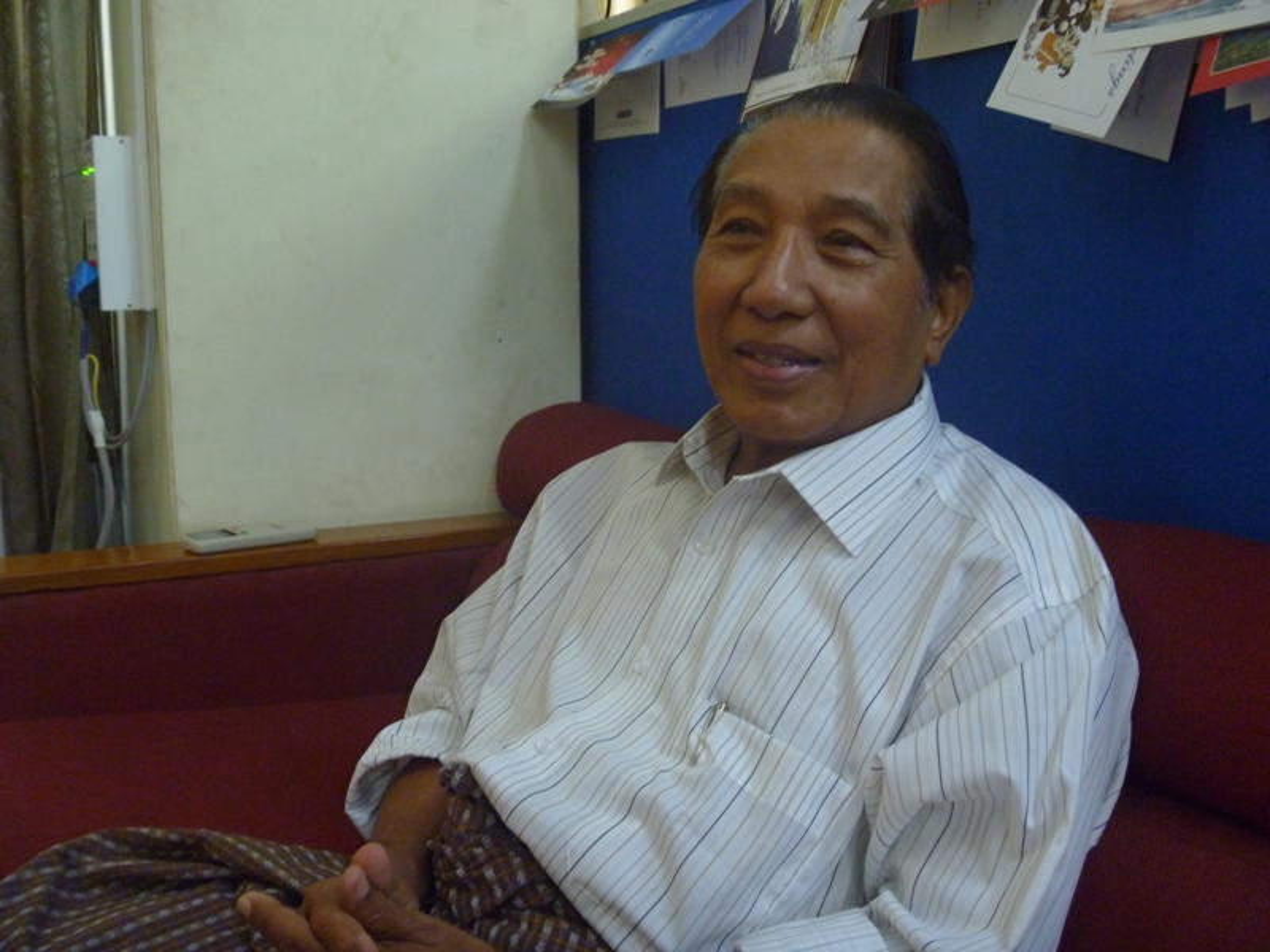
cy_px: 476
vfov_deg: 40.7
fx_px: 1284
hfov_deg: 52.6
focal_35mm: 35
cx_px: 635
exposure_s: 1/8
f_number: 3.5
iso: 400
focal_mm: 6.3
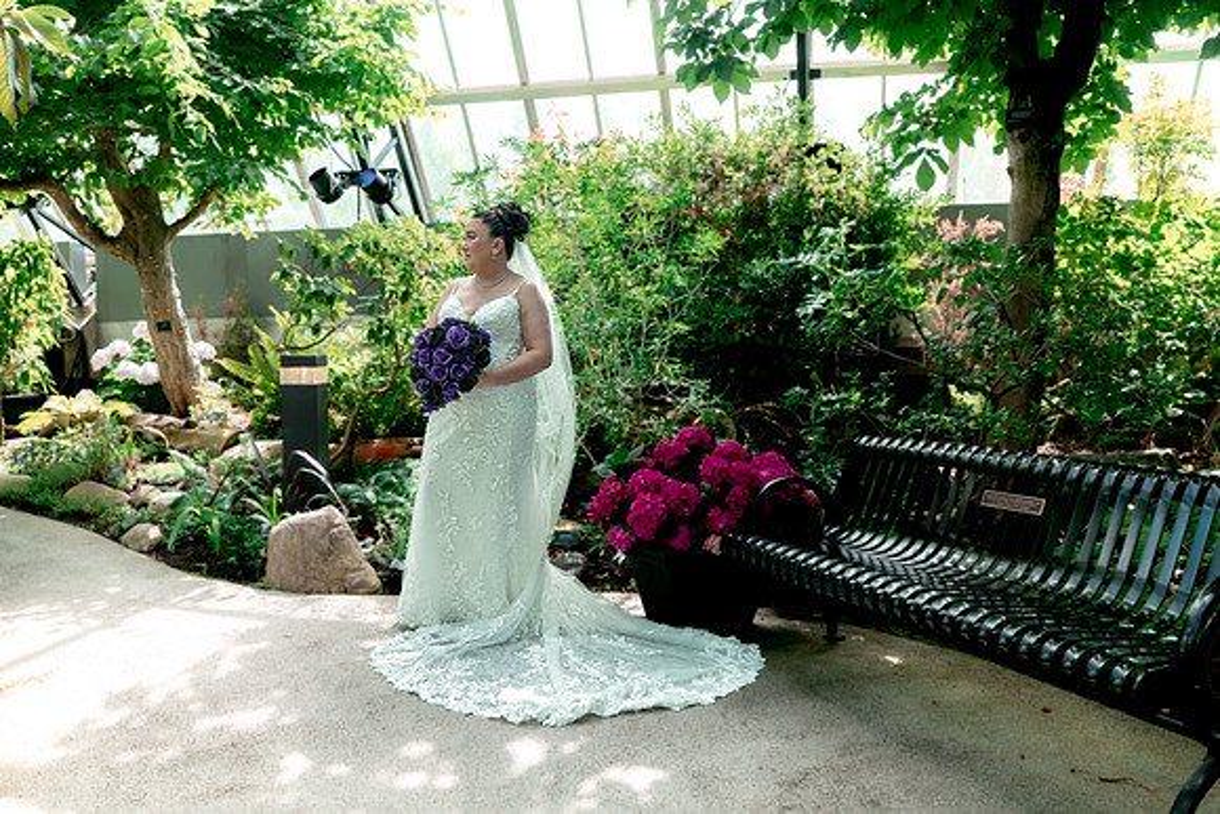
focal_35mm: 28
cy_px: 407
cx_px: 610
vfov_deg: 46.4
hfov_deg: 65.5
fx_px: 949
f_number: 4.5
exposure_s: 1/160
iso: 200
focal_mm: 28
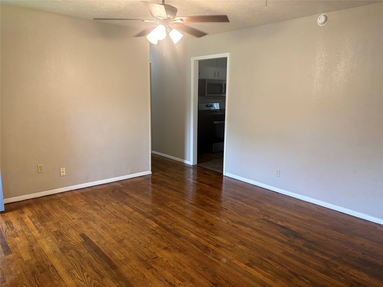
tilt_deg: -10.0
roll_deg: -0.3
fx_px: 288
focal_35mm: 26
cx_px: 192
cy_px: 144
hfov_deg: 67.3
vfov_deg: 53.1
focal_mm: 5.96
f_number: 1.6
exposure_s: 1/60
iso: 320
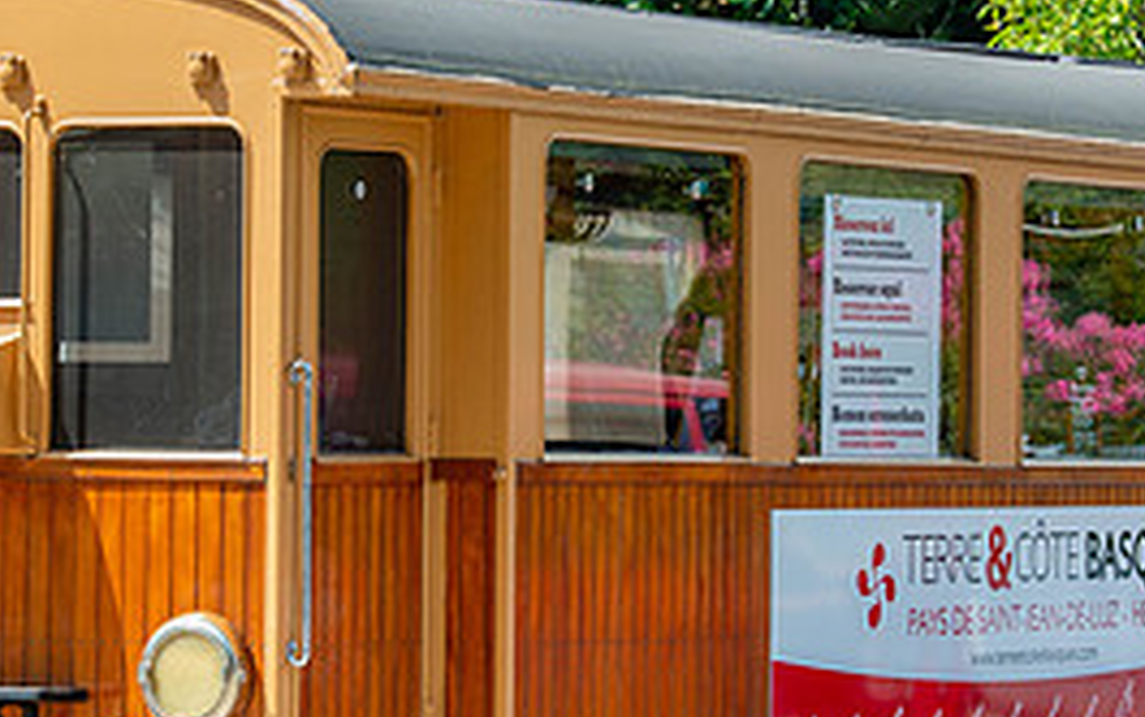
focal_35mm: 242
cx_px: 572
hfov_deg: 8.7
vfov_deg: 5.4
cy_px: 245
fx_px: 7556
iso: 100
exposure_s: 1/125
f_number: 5.6
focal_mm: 92
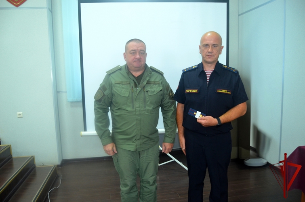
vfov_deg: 47.7
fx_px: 228
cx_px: 152
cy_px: 101
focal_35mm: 27
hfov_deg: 67.5
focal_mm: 18
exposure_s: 1/60
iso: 800
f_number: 3.5
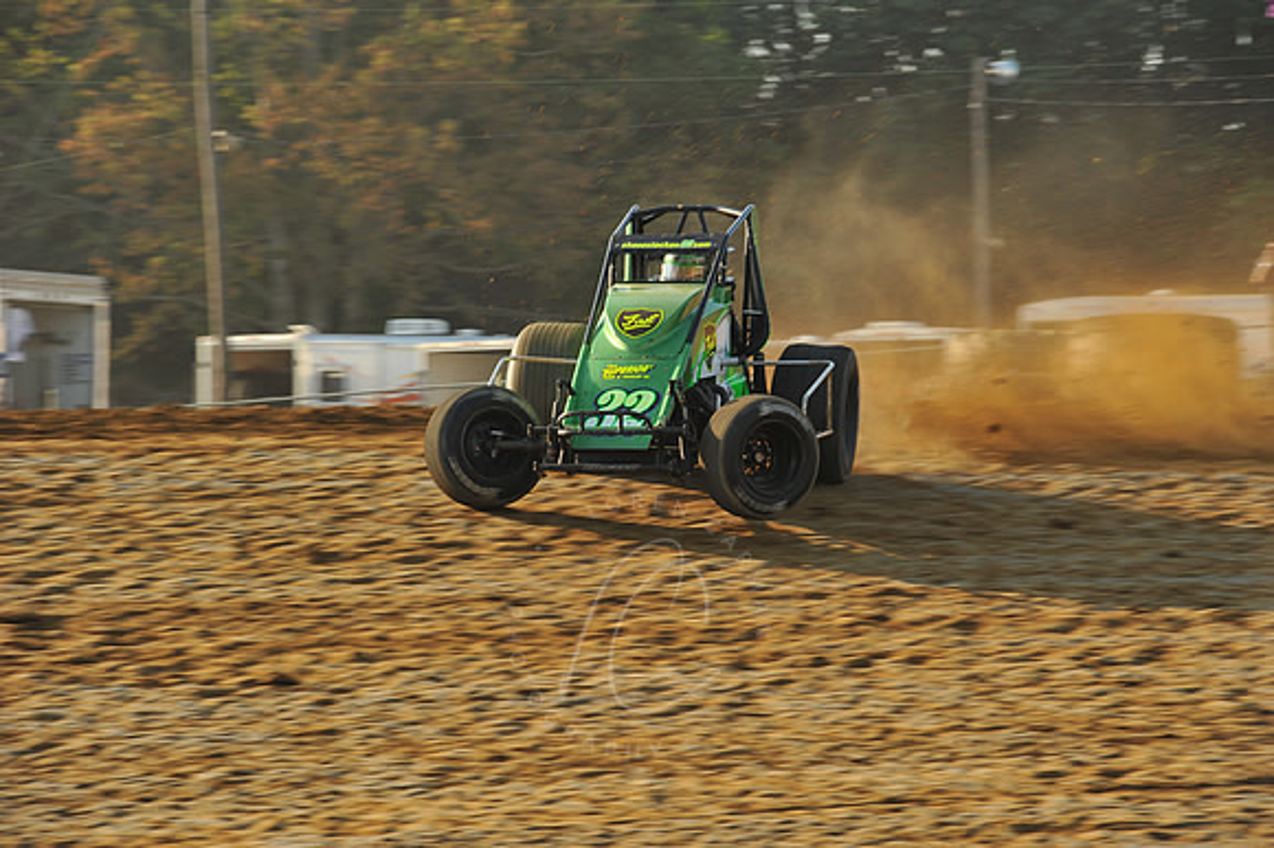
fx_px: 6366
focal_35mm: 180
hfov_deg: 11.4
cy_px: 424
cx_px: 637
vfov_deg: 7.6
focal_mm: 180
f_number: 9
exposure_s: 1/320
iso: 400
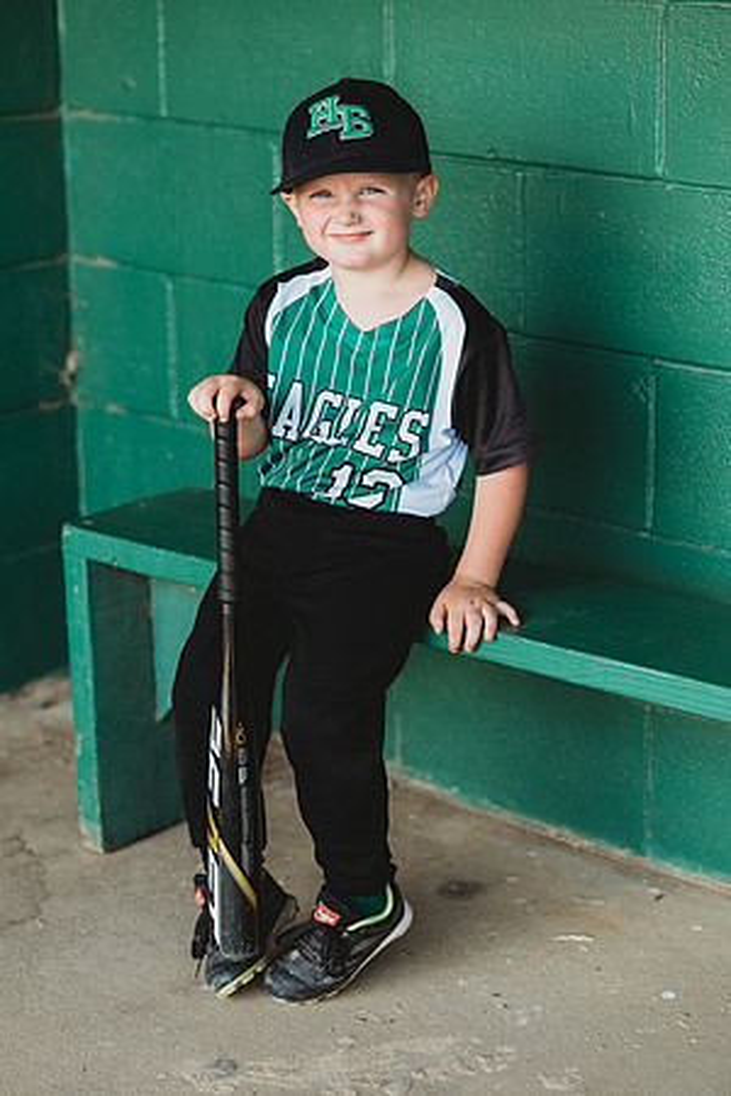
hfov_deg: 16.1
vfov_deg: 23.9
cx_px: 366
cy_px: 548
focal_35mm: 85
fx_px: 2589
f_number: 2.8
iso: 320
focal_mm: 85
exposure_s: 1/250
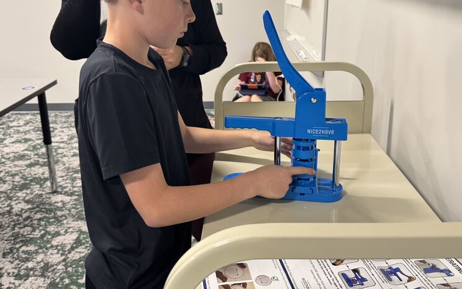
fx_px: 441
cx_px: 233
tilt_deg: -16.4
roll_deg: +1.3
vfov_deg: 36.1
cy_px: 116
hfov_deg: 55.3
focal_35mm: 35
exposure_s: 1/50
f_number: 1.78
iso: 160
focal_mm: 6.76
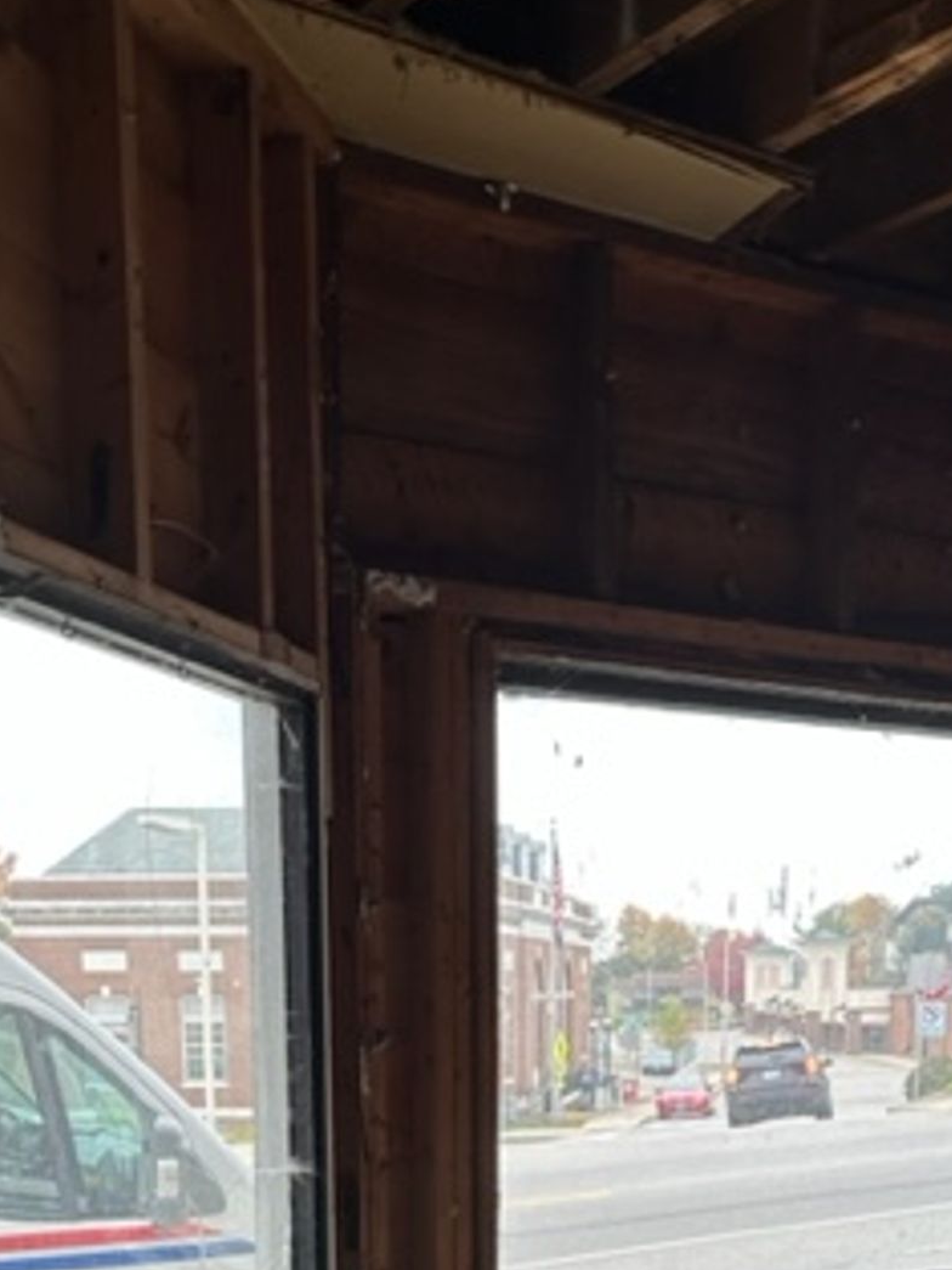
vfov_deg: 35.5
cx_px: 482
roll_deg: +0.2
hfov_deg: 29.7
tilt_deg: -8.9
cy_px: 1249
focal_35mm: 49
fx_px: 1796
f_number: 1.78
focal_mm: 6.86
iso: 64
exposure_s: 1/121
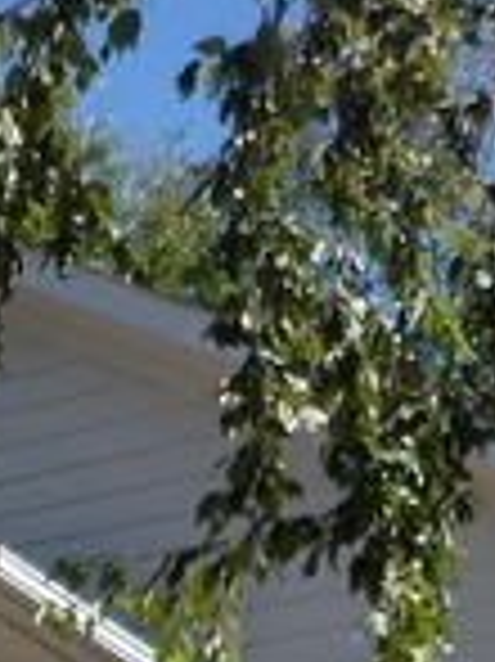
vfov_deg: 11.4
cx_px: 86
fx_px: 2864
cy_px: 1466
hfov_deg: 9.8
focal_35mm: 150
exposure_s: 1/640
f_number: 2.8
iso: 100
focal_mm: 5.5
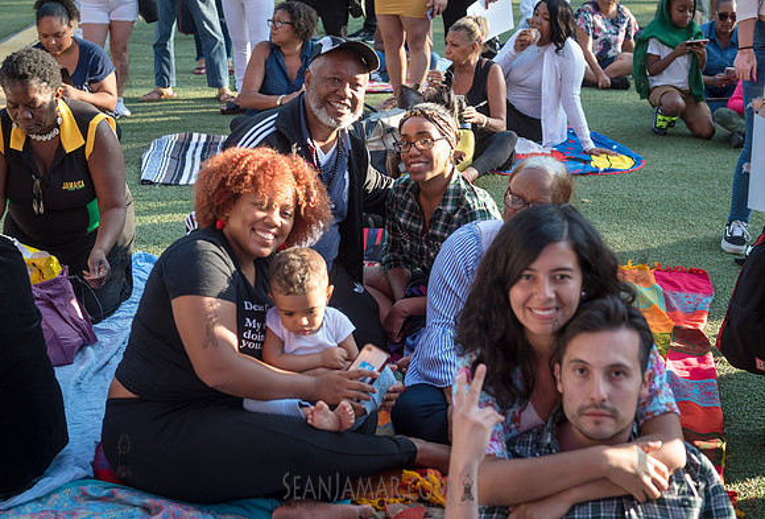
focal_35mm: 53
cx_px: 380
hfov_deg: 37.0
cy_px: 214
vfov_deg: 25.5
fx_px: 1142
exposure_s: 1/320
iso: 200
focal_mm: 45
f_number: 4
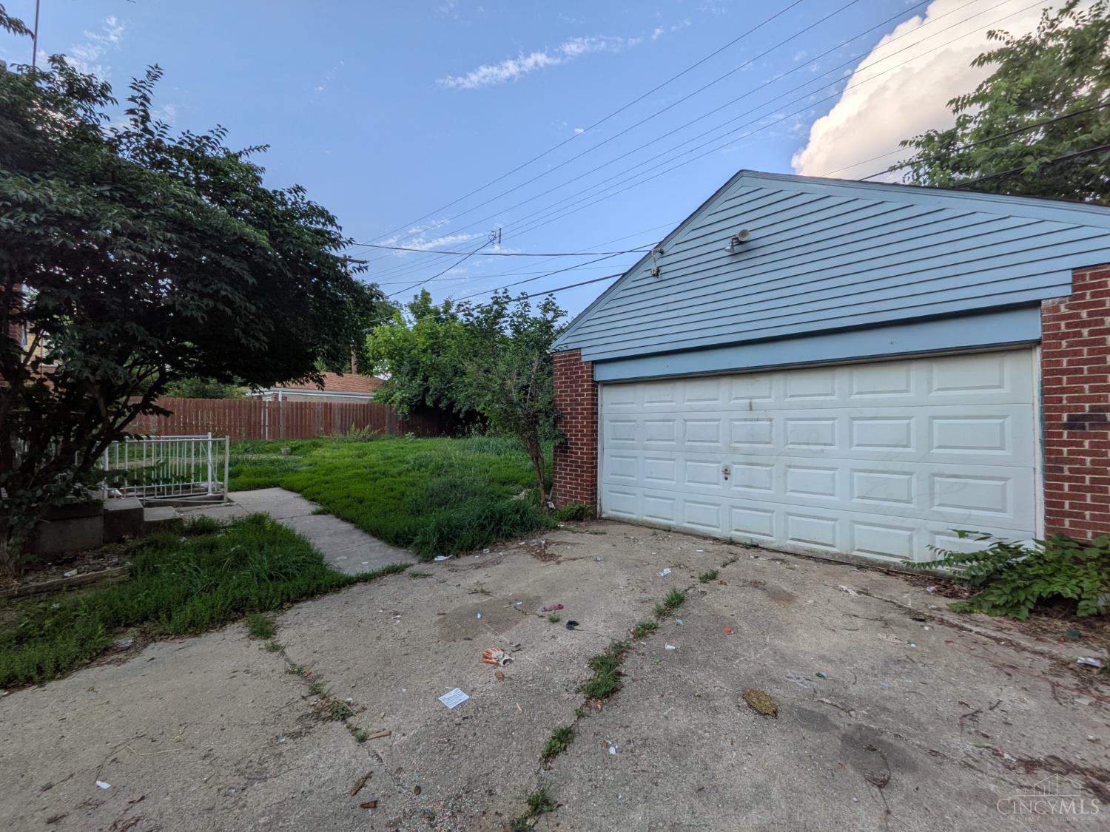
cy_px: 416
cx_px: 555
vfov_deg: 85.7
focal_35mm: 14
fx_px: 449
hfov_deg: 102.1
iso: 46
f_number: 2.2
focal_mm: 1.85
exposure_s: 1/1504
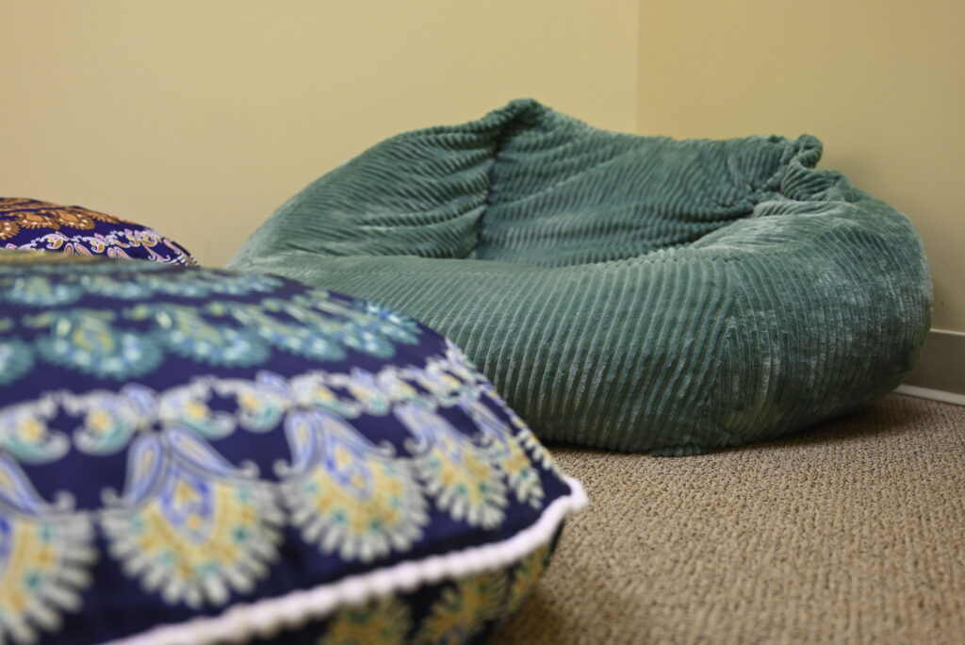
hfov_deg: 47.4
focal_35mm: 41
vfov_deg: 32.7
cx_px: 482
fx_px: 1100
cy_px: 322
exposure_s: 1/125
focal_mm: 41
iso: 1800
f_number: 4
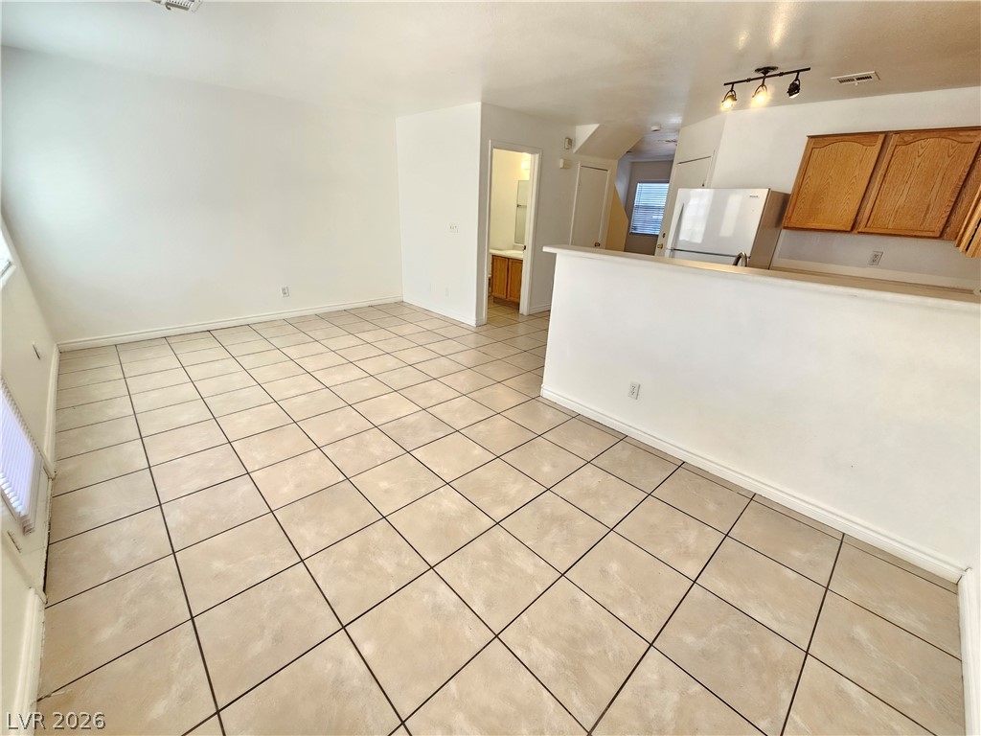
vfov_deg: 89.9
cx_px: 490
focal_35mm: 13
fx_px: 368
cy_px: 368
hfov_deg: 106.2
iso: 100
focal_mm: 2.2
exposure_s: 1/60
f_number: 2.2
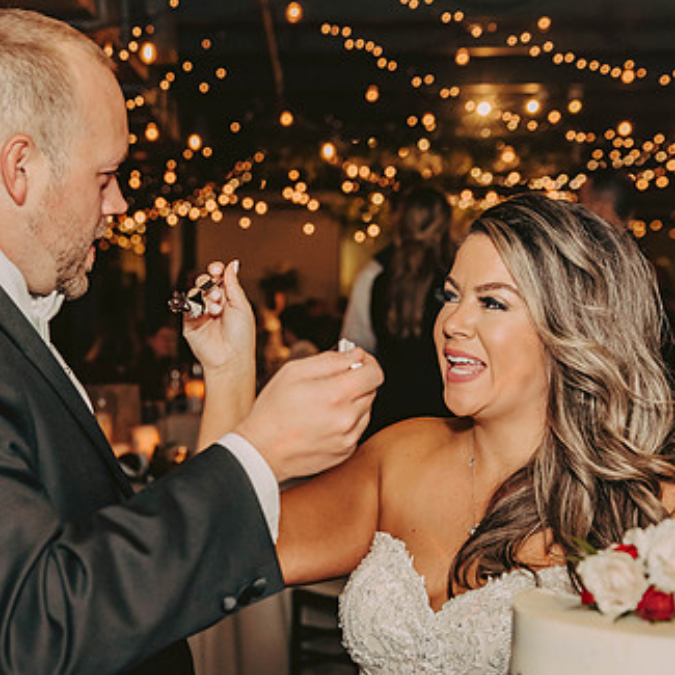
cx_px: 260
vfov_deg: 21.9
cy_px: 383
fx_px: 1743
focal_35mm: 79
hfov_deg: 21.9
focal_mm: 52
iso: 1250
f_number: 4.5
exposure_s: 1/125
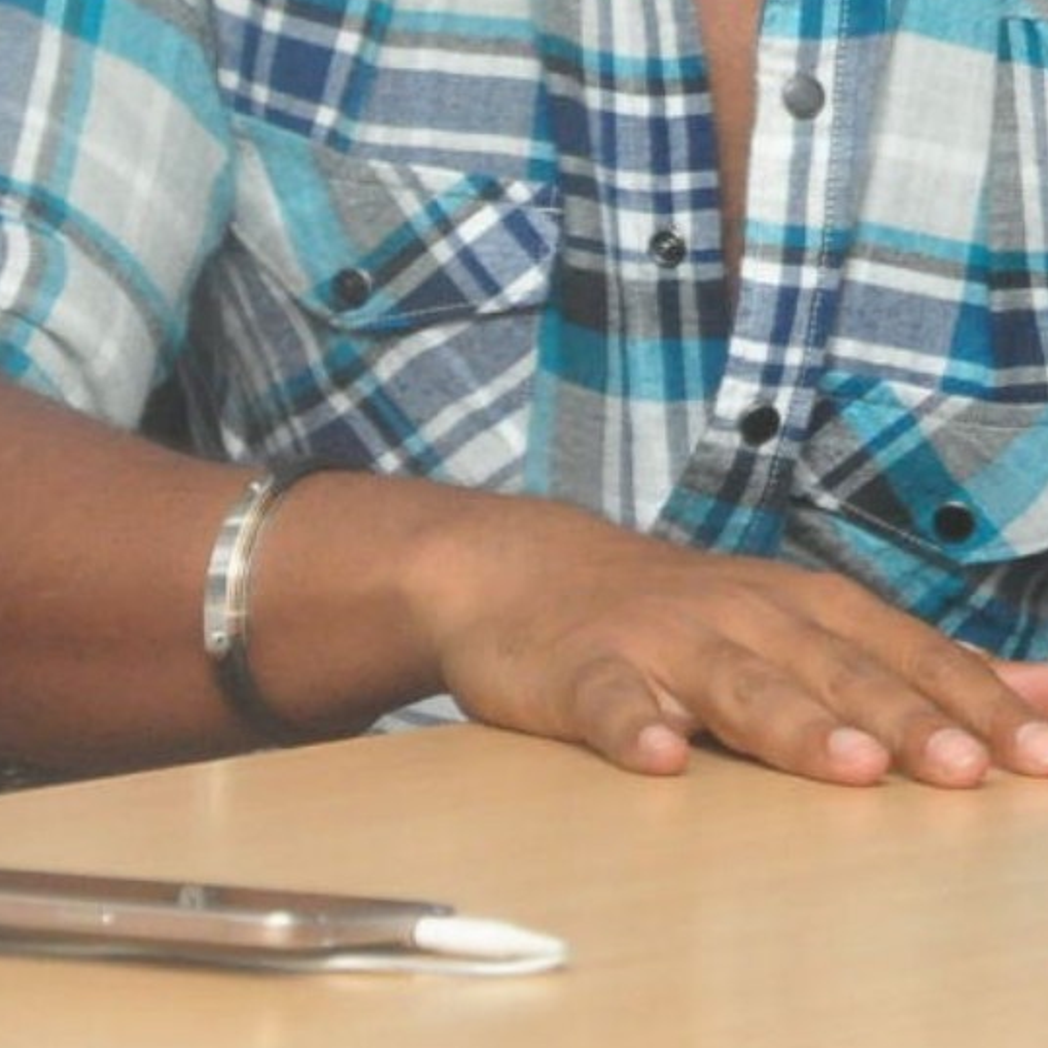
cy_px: -404
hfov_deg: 5.2
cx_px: 1777
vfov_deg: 5.3
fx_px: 11338
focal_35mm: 331
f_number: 5.6
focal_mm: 62
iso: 1600
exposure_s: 1/125
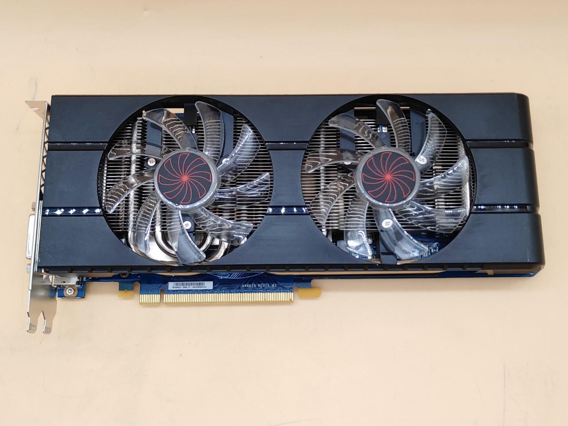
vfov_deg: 39.7
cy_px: 213
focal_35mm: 36
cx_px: 284
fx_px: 591
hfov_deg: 51.4
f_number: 1.8
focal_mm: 4.36
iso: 50
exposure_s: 1/120
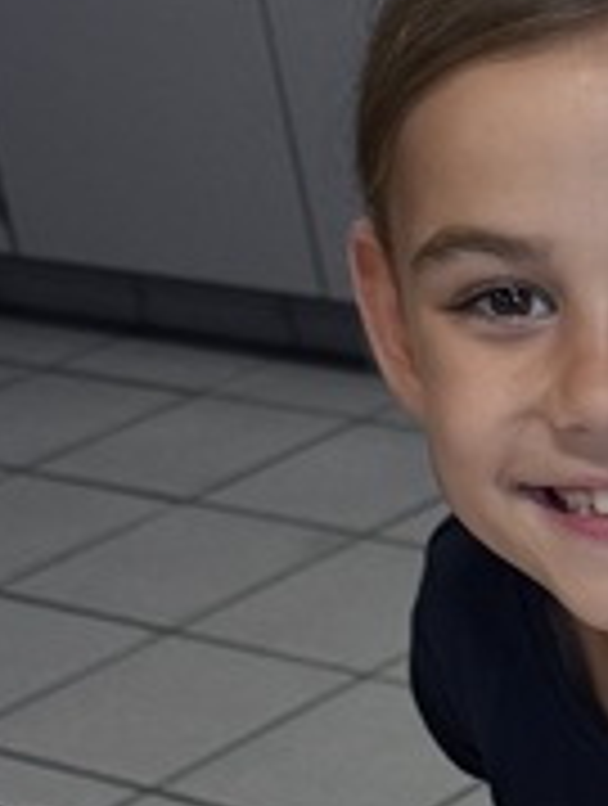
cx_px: 1094
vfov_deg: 13.7
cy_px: 1117
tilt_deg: -30.8
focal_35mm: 137
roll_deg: +6.9
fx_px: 3197
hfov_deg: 10.2
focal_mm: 6.76
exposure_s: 1/120
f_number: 1.78
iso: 125
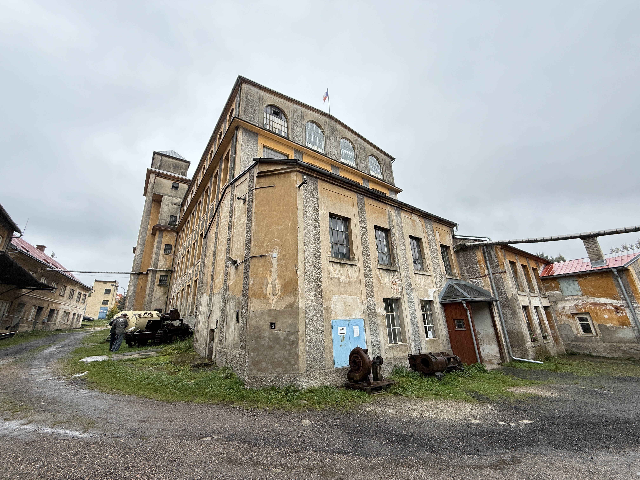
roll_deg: +1.9
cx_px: 320
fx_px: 259
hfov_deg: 102.1
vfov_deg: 85.7
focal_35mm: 14
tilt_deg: +18.5
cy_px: 240
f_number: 2.2
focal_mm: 2.22
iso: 64
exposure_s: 1/114
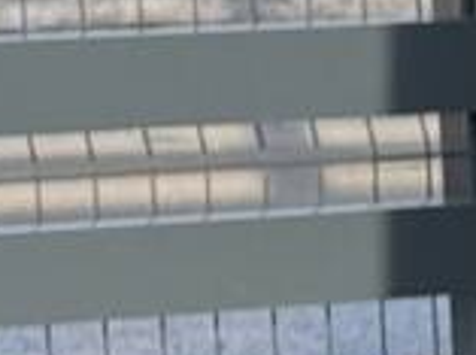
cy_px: 695
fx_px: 5049
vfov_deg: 4.0
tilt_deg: -15.3
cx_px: 1604
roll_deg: -0.6
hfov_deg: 5.0
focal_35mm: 368
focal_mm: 6.76
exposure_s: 1/1395
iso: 64
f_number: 1.78
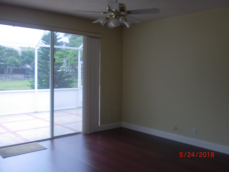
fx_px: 232
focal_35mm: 35
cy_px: 86
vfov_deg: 40.7
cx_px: 114
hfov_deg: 52.6
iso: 100
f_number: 3.1
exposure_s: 1/60
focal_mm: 6.3
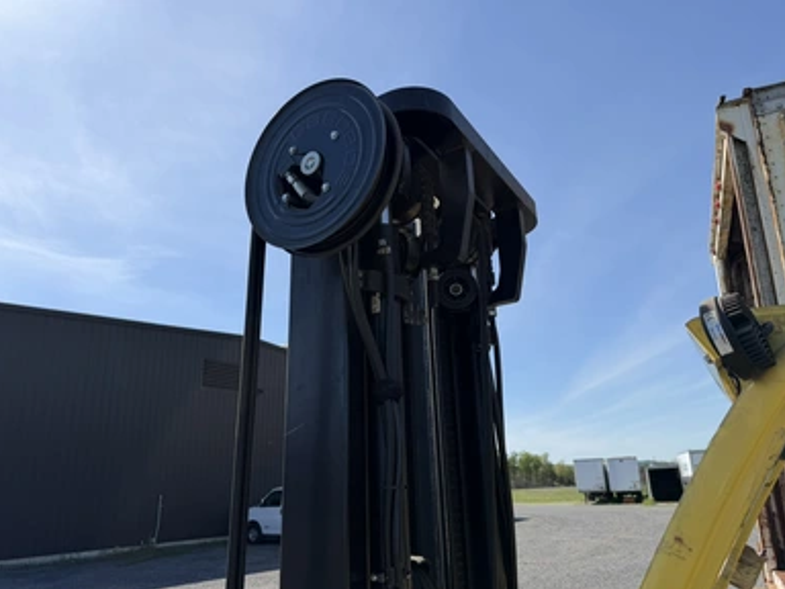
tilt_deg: +20.4
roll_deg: +4.8
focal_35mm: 25
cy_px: 305
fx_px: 567
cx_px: 388
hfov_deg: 69.4
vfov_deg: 54.9
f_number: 1.78
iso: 80
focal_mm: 6.76
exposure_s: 1/5319
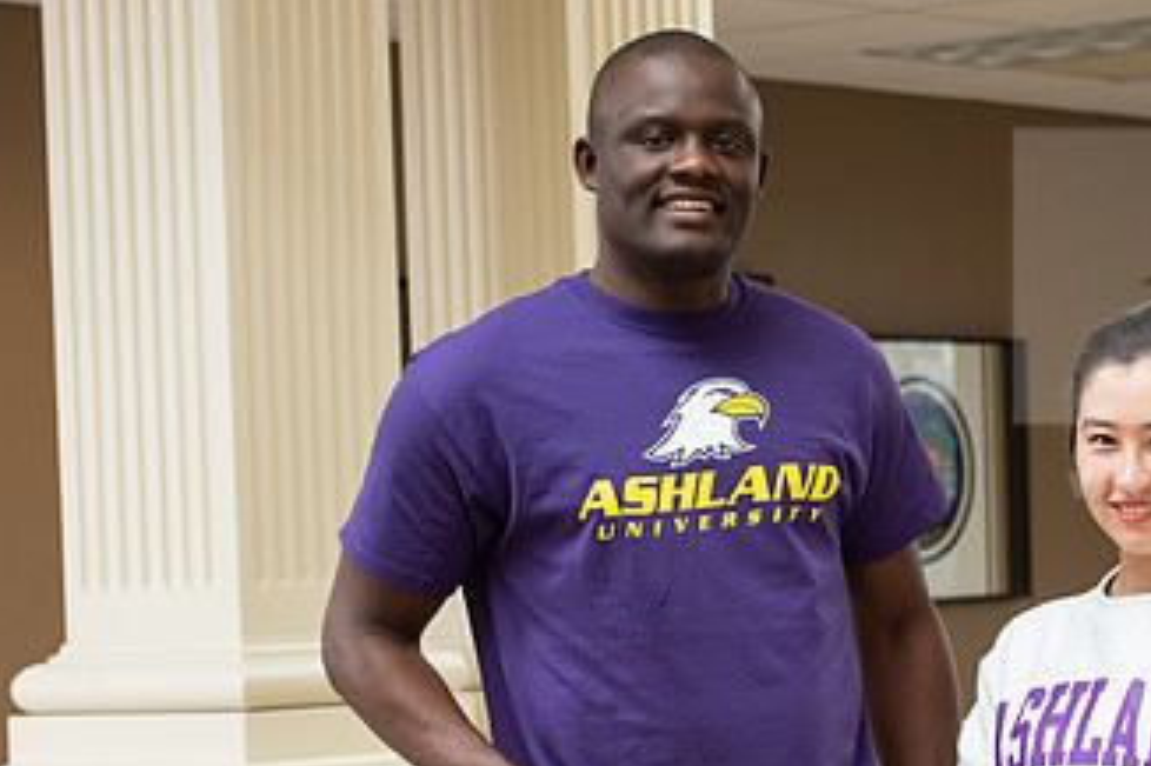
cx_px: 907
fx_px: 4665
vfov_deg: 9.4
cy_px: 556
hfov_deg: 14.0
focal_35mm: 146
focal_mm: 82
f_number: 7.1
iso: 1250
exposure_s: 1/200
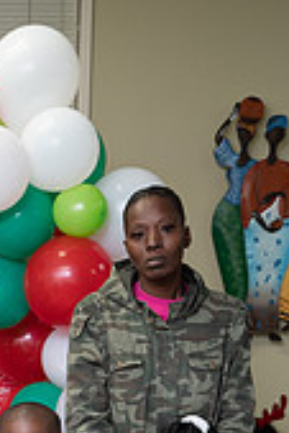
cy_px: 507
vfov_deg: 17.9
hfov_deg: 12.3
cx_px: -61
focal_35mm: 109
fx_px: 1310
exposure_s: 1/80
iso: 640
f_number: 5
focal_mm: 41
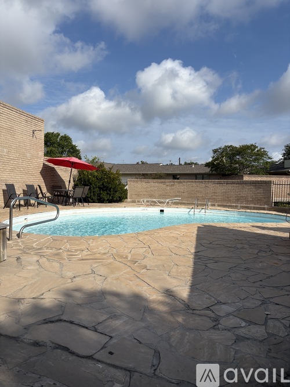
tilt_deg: +0.3
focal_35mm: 26
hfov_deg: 53.0
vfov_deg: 67.3
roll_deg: -1.0
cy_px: 194
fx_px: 291
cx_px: 145
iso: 50
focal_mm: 5.96
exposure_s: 1/5814
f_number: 1.6
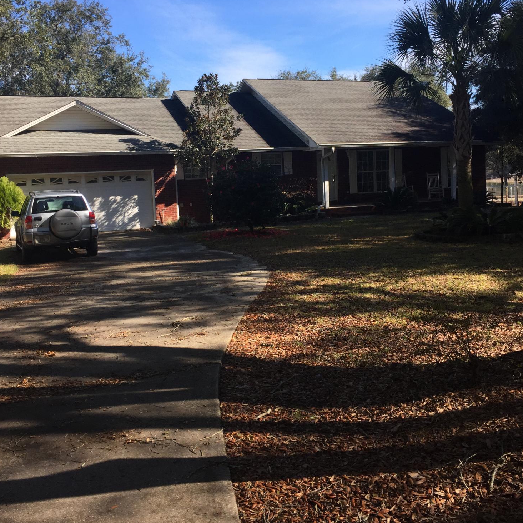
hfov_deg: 47.2
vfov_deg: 47.1
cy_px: 221
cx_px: 258
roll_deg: +3.2
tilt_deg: -3.4
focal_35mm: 35
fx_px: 598
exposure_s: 1/860
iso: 32
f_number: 2.2
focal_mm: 4.15
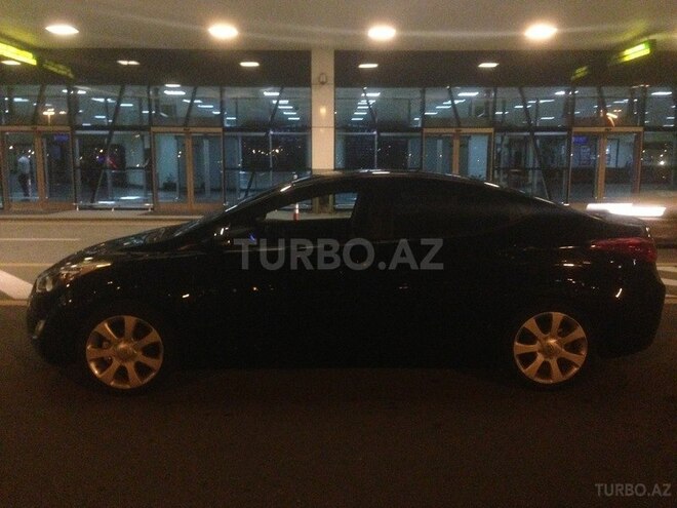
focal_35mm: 33
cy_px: 254
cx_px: 338
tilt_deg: -9.1
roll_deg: -1.2
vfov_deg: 42.9
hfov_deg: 55.4
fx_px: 645
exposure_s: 1/15
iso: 800
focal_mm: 4.12
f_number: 2.4
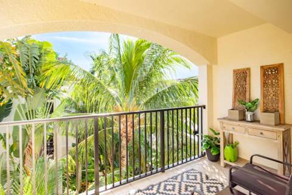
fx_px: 149
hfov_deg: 88.9
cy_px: 90
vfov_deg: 66.3
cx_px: 143
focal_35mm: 18
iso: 640
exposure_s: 1/8000
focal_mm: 17
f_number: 4
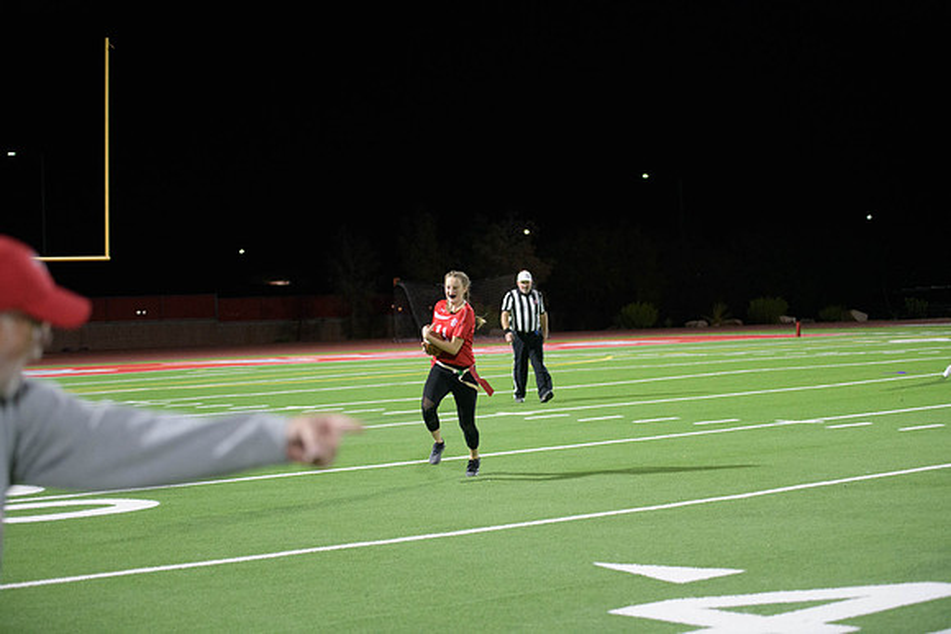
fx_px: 2167
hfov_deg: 24.8
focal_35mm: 82
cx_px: 476
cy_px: 317
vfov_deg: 16.7
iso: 5000
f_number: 2.8
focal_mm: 82
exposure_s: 1/640
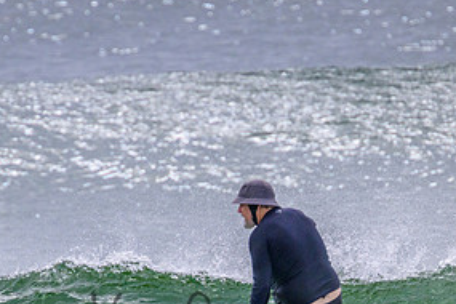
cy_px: 303
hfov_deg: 1.3
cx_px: 256
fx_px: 20632
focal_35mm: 1629
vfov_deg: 0.8
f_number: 11
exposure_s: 1/2000
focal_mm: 800
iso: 1250
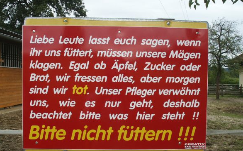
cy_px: 90
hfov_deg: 51.6
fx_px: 252
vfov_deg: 33.5
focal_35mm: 38
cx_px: 120
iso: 64
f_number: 6.7
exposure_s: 1/125
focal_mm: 7.18
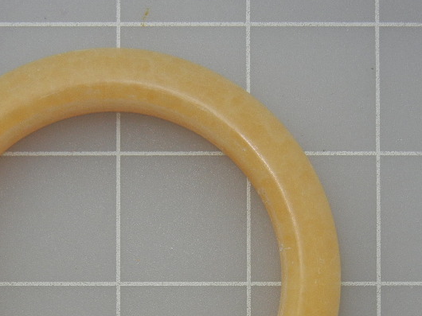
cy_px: 298
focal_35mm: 87
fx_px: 1060
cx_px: 204
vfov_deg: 16.7
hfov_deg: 22.5
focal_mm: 8.1
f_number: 3.8
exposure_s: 1/30
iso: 200
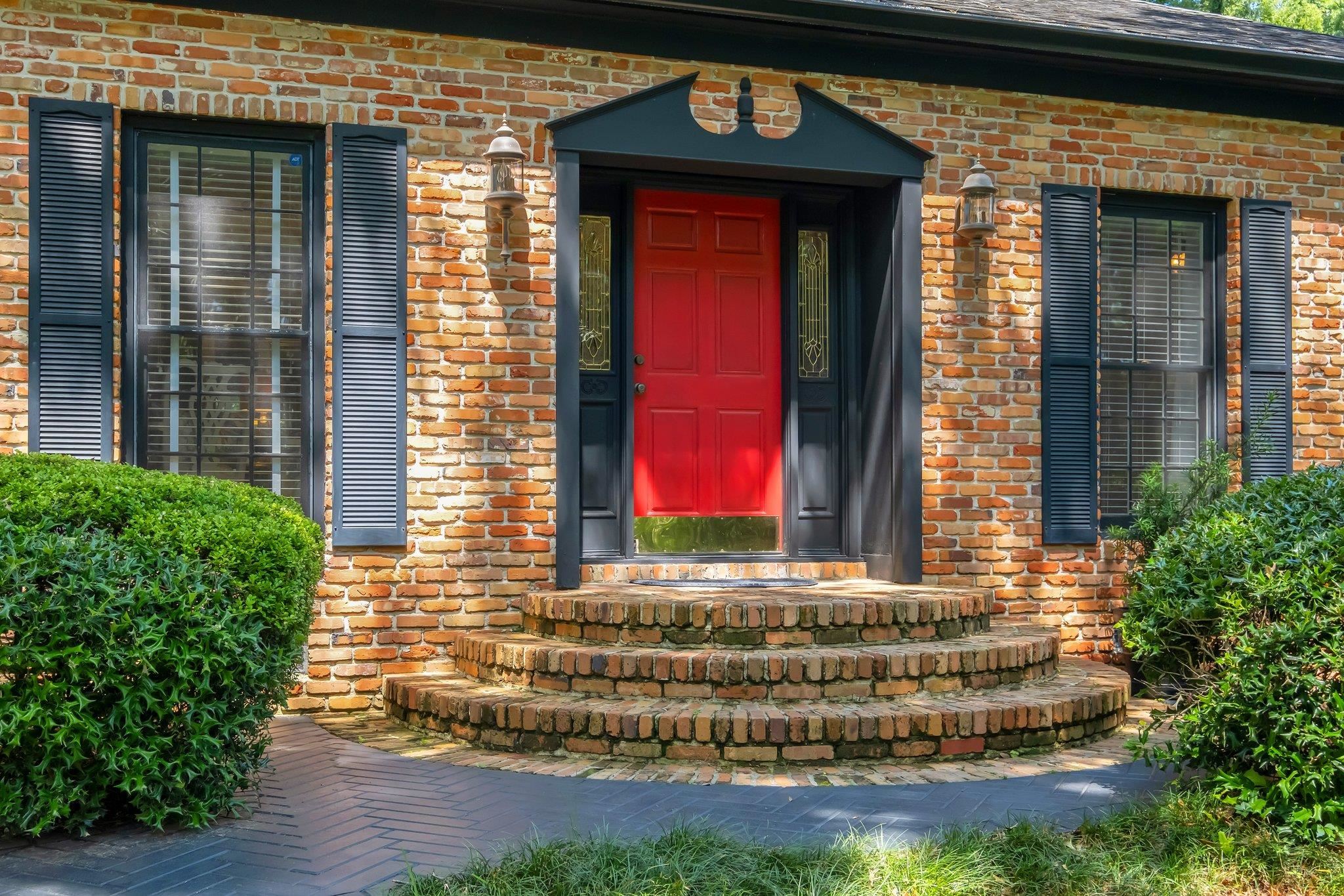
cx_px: 672
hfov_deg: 53.1
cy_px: 448
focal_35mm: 36
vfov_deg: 36.9
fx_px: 1344
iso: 1000
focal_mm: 24
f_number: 8
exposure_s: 1/200
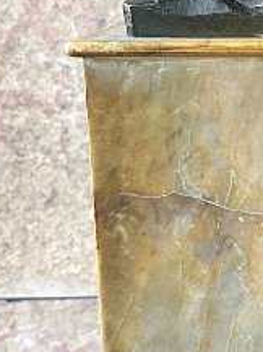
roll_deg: +0.7
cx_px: 580
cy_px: 92
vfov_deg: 14.8
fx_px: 1351
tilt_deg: -6.7
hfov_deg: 10.0
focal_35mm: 133
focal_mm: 6.86
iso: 200
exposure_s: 1/50
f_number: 1.78
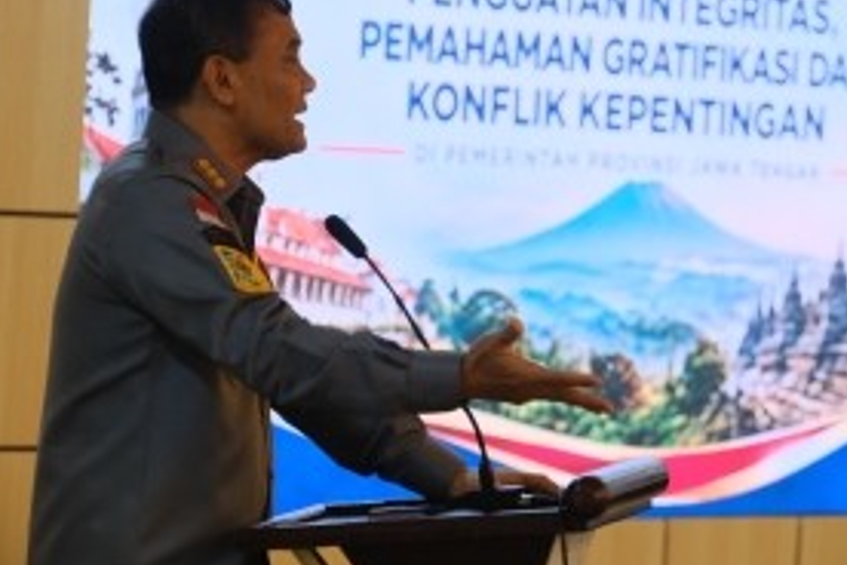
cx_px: 503
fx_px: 5834
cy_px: 152
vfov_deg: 5.5
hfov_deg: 8.3
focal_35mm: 248
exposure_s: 1/100
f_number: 3.6
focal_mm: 102.2
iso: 1600
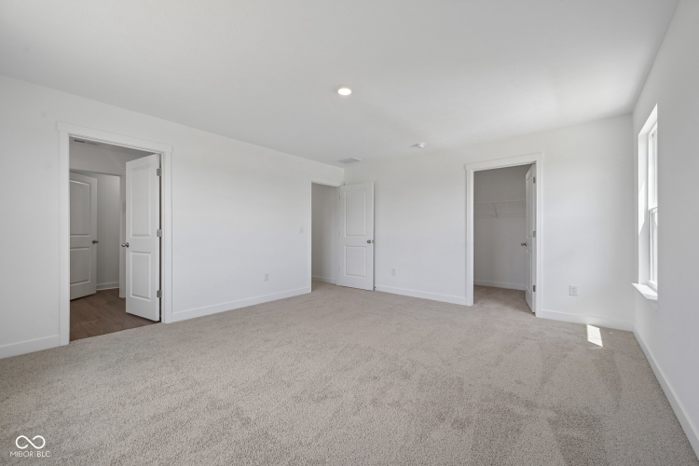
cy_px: 233
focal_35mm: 14
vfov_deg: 81.2
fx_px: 272
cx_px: 350
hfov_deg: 104.3
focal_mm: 14
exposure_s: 1/30
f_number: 8
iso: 100
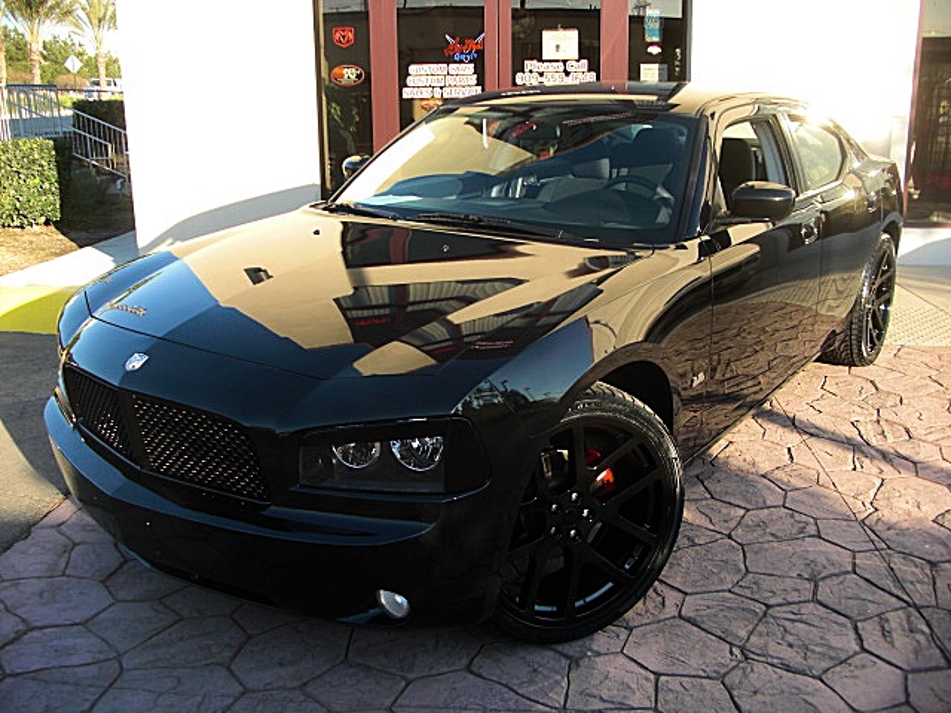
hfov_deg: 51.4
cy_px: 356
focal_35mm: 36
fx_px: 989
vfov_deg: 39.7
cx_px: 476
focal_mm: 6.3
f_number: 2.8
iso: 50
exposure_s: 1/200
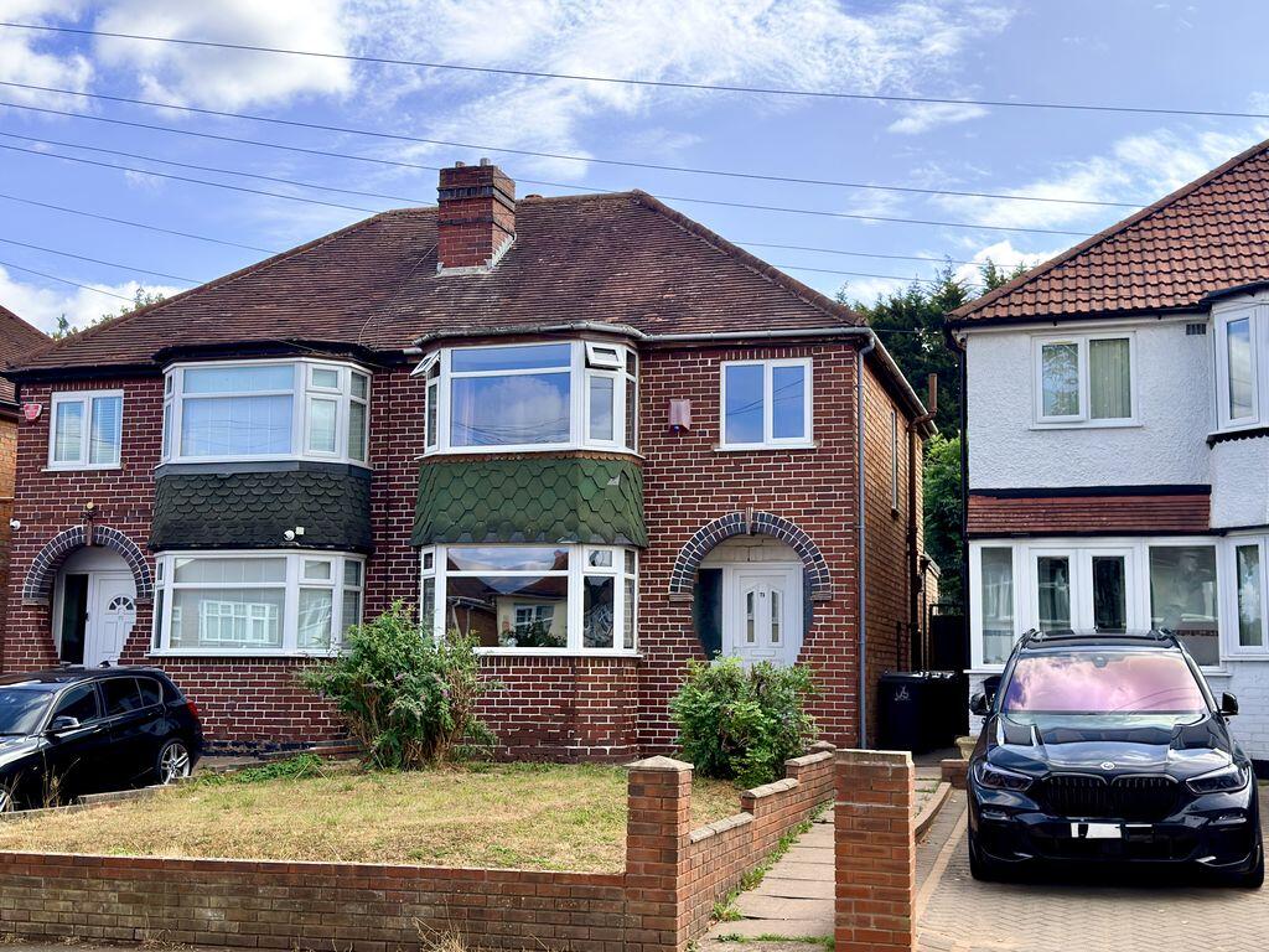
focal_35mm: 44
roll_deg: -0.5
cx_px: 634
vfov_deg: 32.9
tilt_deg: +7.3
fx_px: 1613
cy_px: 476
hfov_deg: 42.9
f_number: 1.78
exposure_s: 1/4237
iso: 80
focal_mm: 6.76
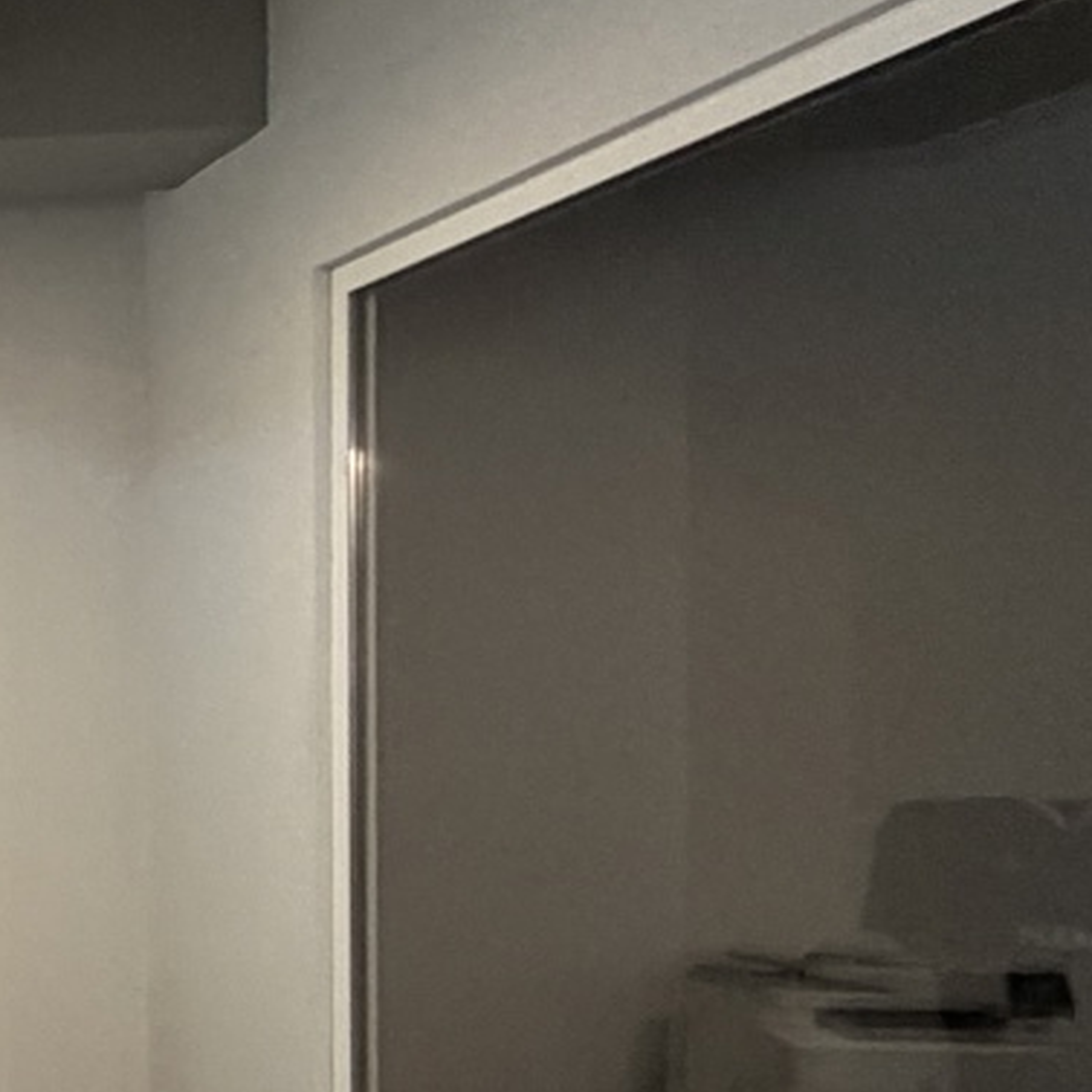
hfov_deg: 18.7
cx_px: -1028
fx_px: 2248
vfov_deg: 27.0
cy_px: 794
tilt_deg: -0.2
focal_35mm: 63
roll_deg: +0.6
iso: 320
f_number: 2.2
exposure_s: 1/50
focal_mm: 2.22
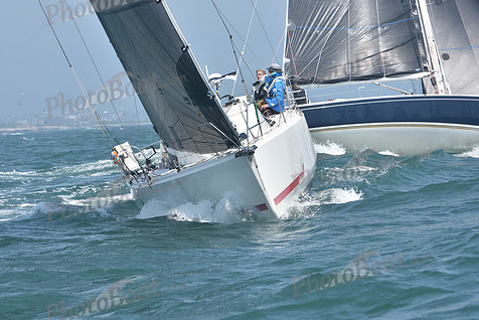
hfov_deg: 10.2
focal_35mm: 201
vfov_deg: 6.8
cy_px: 130
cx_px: 240
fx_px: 2676
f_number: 9
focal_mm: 165
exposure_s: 1/1000
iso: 320
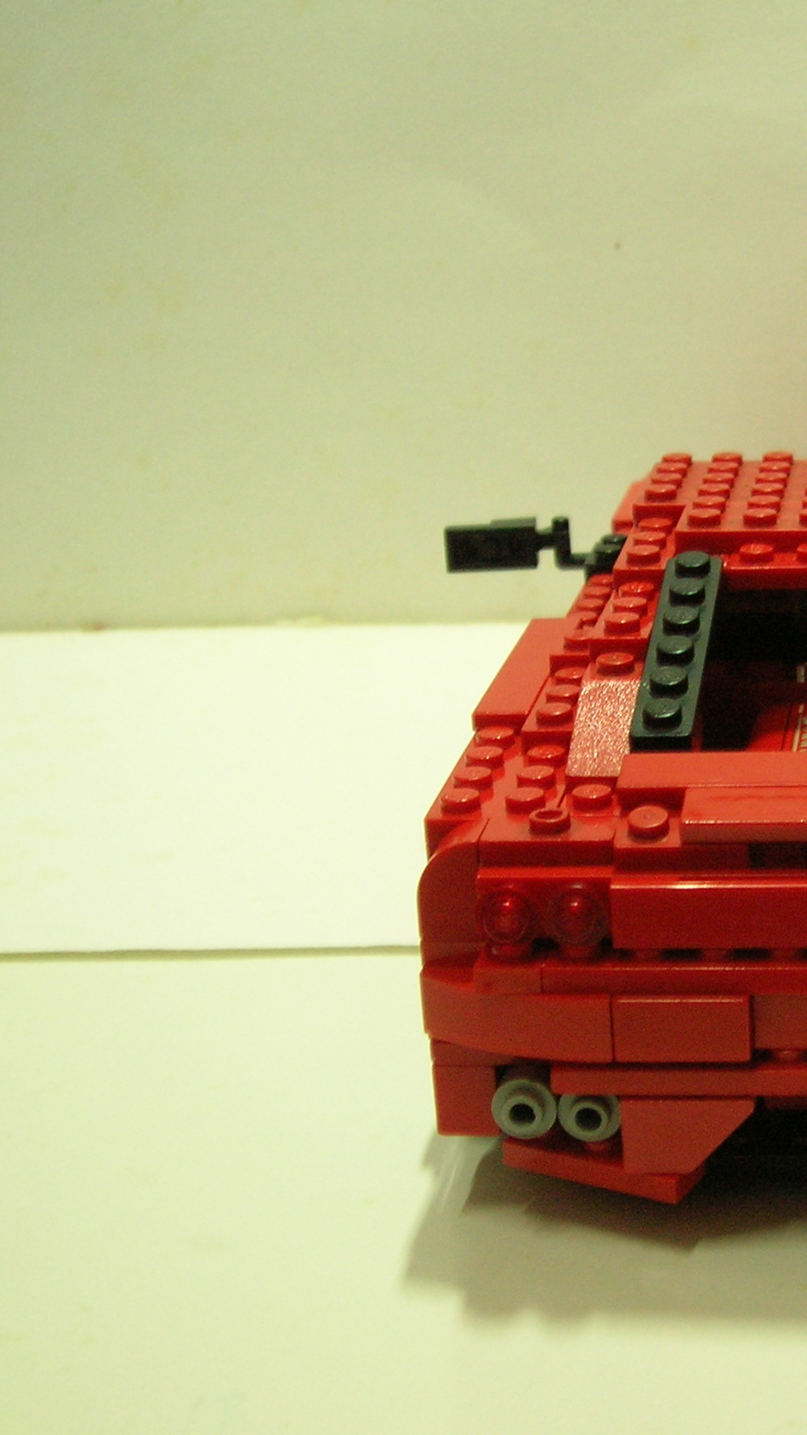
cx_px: 840
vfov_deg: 33.8
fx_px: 2358
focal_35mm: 62
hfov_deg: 18.8
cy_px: 726
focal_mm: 7
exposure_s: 1/4
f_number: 3.1
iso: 117
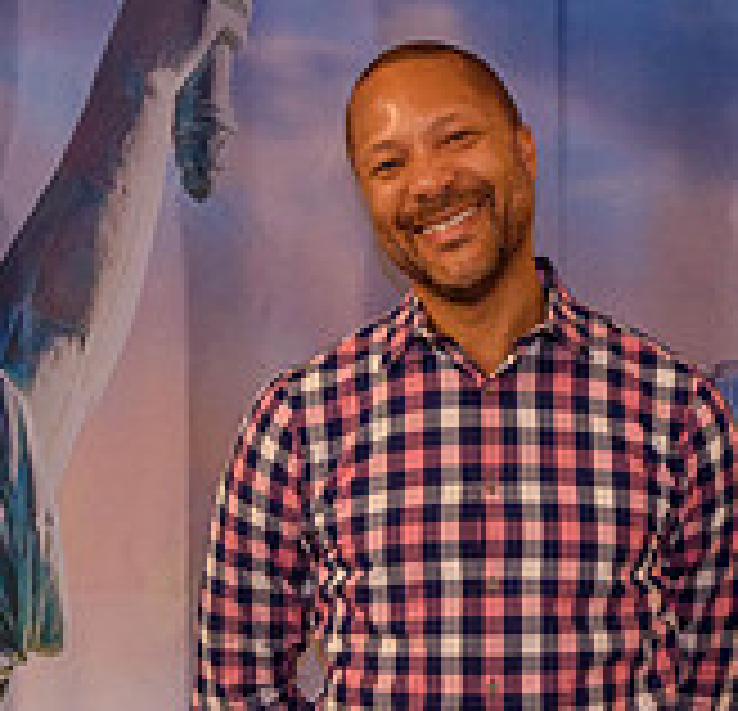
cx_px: 562
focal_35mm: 107
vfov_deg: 15.9
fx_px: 2534
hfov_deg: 16.5
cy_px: 580
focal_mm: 20
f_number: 3.5
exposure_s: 1/60
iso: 1100
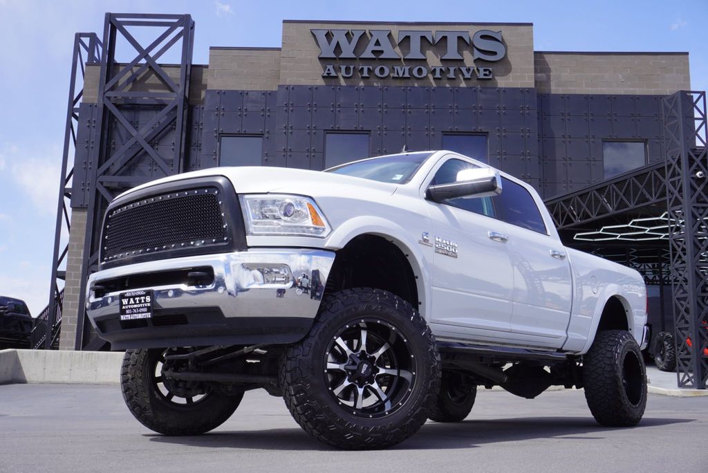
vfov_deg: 34.3
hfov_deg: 49.5
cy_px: 236
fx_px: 767
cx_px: 354
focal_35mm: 39
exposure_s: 1/125
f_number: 10
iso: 100
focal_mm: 26
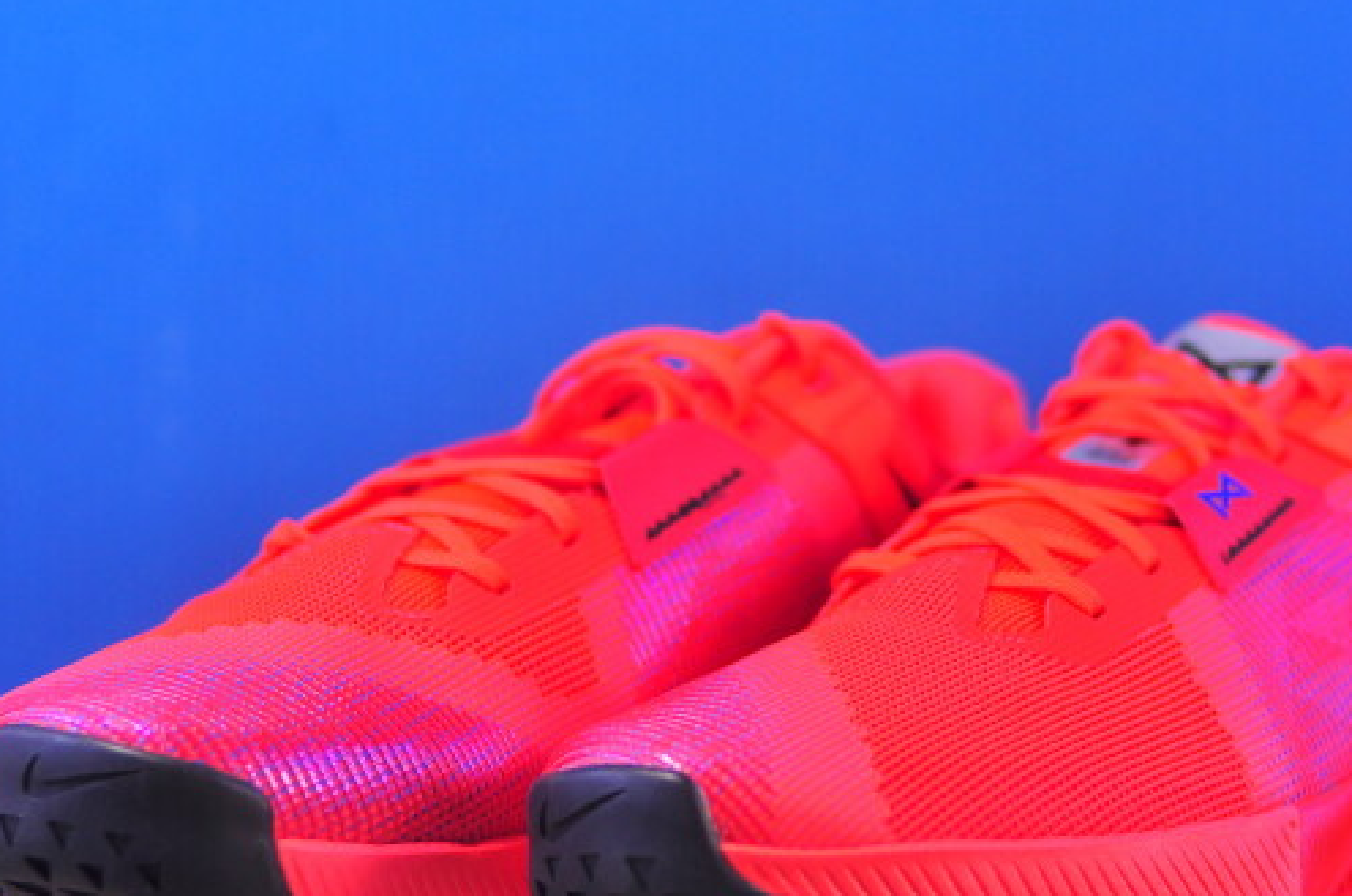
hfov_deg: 16.9
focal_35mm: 121
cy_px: 385
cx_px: 848
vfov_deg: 11.3
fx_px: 4537
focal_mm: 50
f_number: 2.2
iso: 250
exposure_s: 1/320
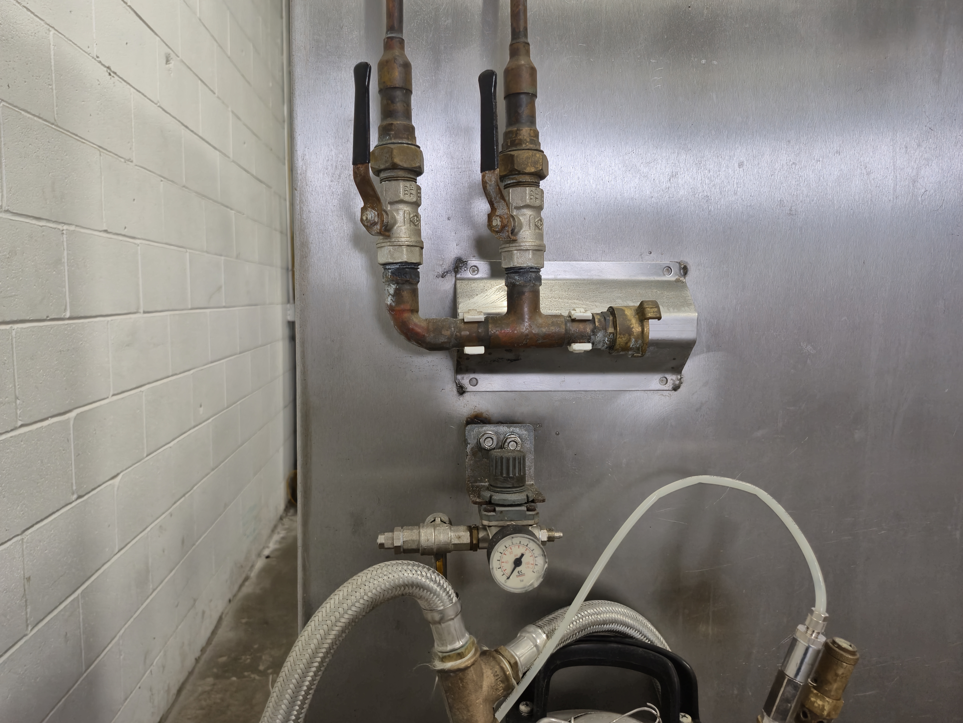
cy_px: 362
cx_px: 482
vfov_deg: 58.9
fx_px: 640
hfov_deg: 73.9
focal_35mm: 23
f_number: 1.8
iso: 125
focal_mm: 5.4
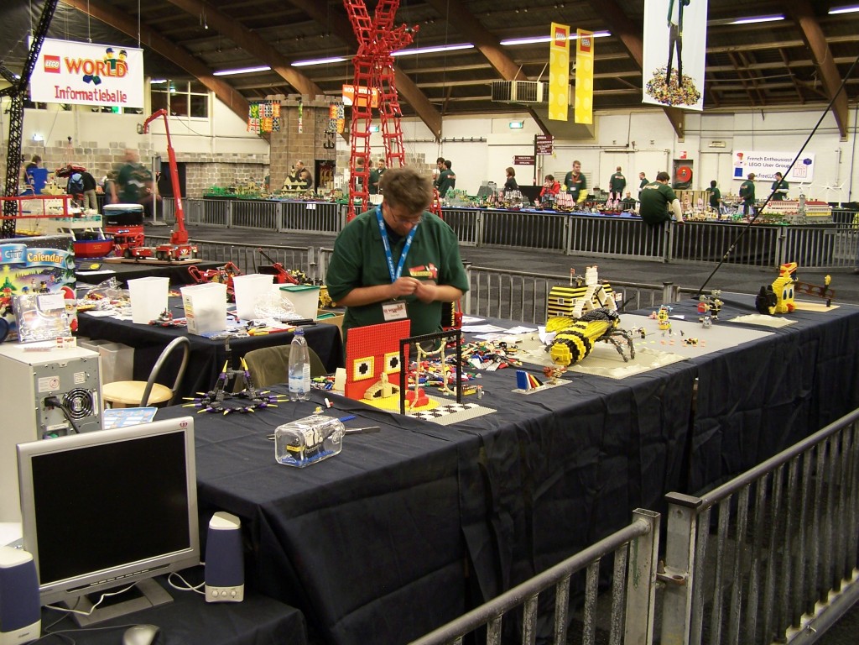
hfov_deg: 49.0
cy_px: 322
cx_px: 430
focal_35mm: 38
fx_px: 943
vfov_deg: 37.7
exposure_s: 1/2
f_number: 2.8
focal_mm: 6.3
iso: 80
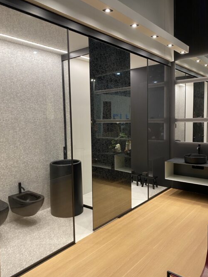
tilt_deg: -3.4
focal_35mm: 28
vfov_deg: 63.4
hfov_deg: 49.8
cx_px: 97
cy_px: 139
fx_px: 224
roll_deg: +1.8
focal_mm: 4.25
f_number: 1.8
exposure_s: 1/50
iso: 100
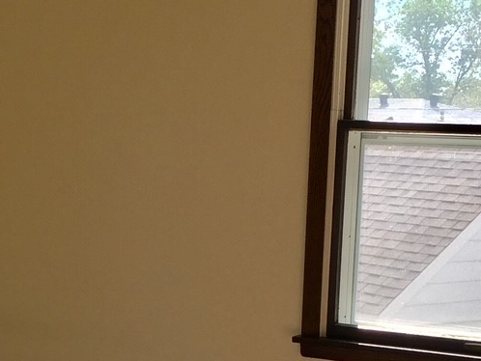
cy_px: 389
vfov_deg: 15.2
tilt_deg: -11.2
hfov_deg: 20.5
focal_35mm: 95
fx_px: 1321
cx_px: 150
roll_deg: -2.1
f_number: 2.2
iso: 32
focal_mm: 4.15
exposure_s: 1/304
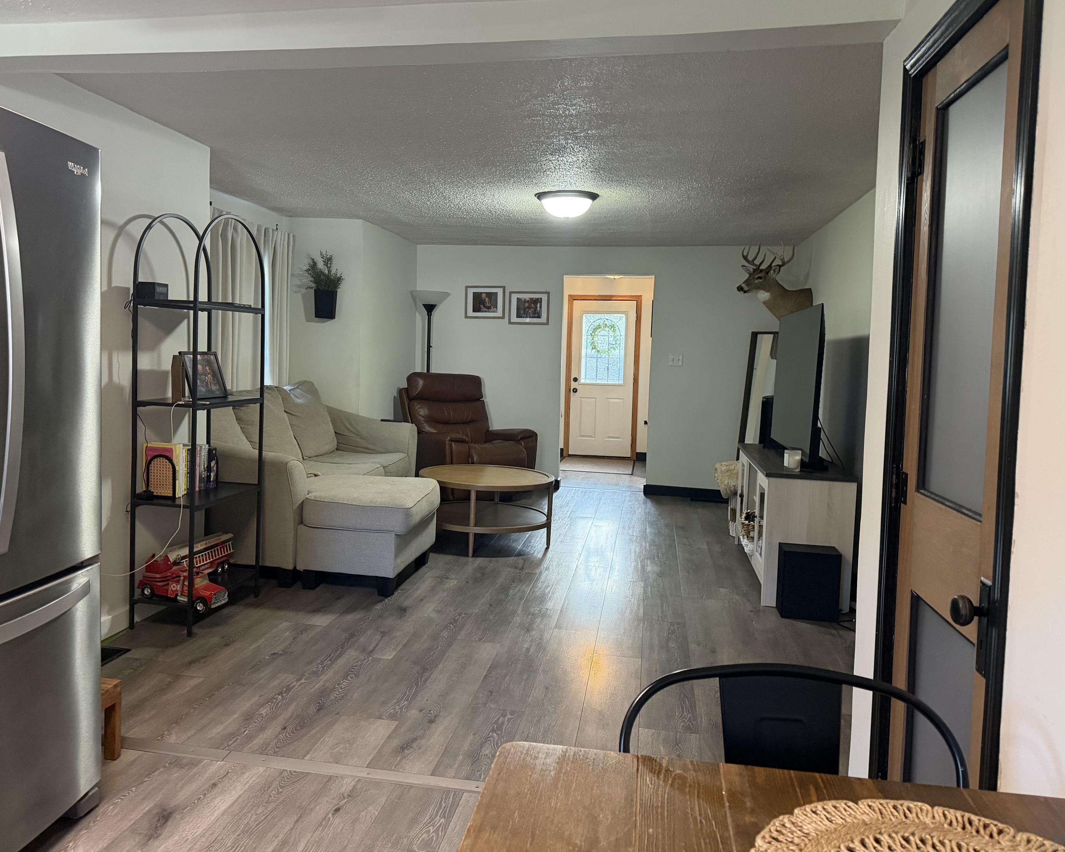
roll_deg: -1.5
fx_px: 819
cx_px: 502
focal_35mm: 26
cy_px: 412
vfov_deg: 54.9
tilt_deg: -3.8
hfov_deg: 66.0
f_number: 1.78
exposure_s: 1/60
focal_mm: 6.76
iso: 640
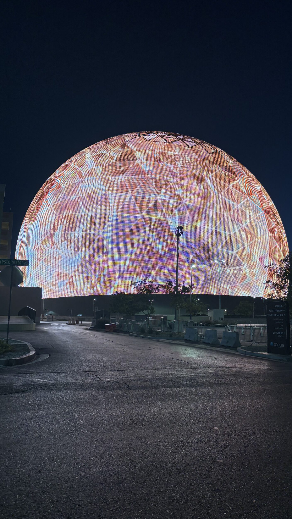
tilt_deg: +9.8
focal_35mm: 29
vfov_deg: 66.1
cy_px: 264
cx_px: 189
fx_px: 399
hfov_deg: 39.8
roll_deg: -0.5
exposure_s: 1/100
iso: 64
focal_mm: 5.96
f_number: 1.6
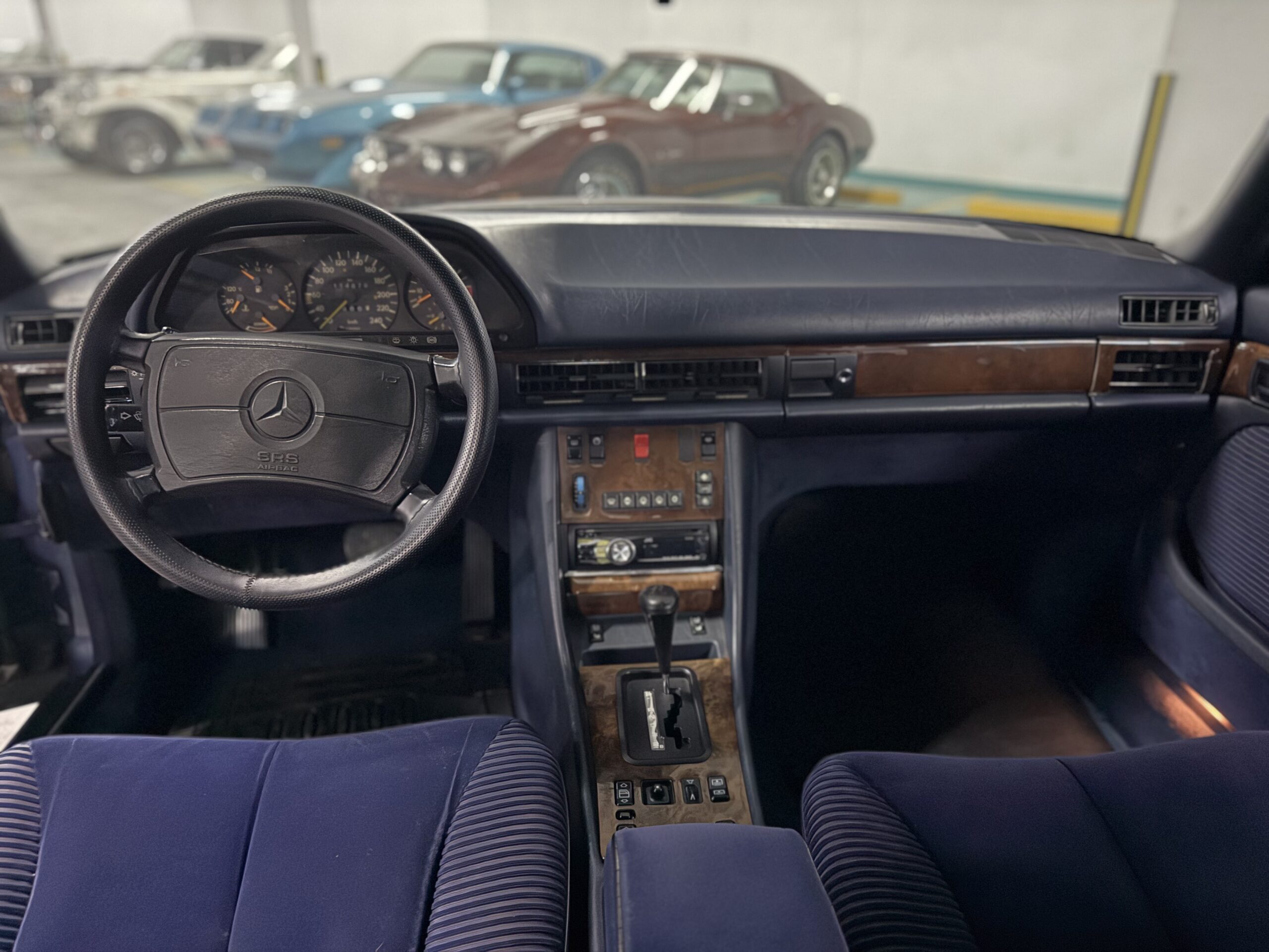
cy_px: 476
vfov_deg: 56.8
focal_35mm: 24
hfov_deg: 71.6
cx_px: 634
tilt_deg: -24.3
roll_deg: -0.5
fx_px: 880
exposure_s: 1/20
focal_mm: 6.76
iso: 1600
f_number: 1.78
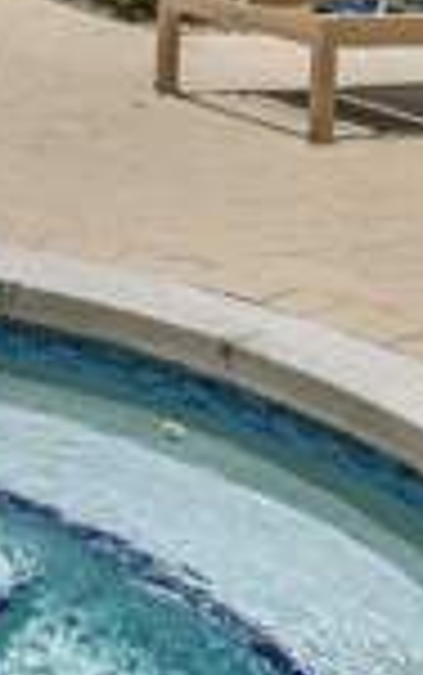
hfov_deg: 11.4
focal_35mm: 87
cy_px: -313
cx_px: -711
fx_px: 1602
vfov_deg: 20.6
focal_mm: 16
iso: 400
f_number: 11
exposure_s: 1/2000
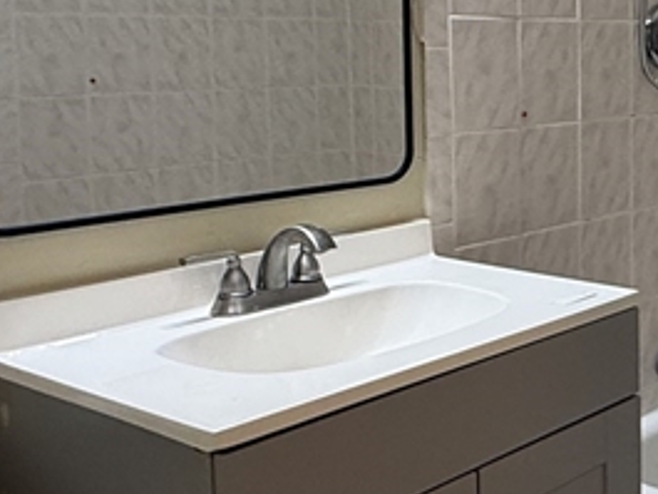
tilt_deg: -3.1
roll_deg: +0.0
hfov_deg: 28.8
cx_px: 859
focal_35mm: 54
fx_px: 1027
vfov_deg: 26.6
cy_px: 112
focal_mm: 2.22
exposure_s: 1/120
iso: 200
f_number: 2.2
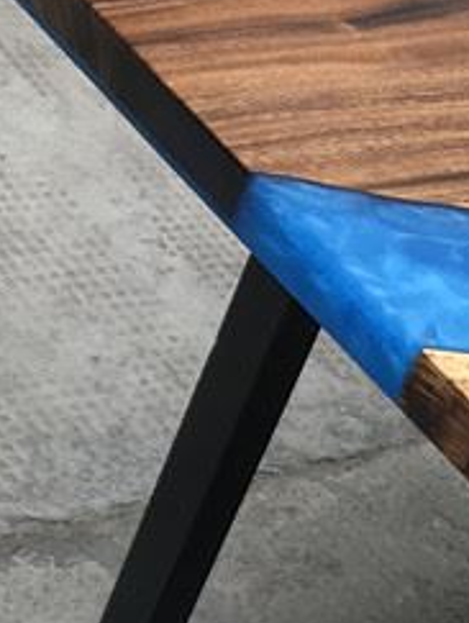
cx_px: 720
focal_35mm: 92
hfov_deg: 14.9
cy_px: 561
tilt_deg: -33.6
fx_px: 1658
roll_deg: -34.0
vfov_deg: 20.8
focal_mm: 3.99
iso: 20
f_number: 1.8
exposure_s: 1/538
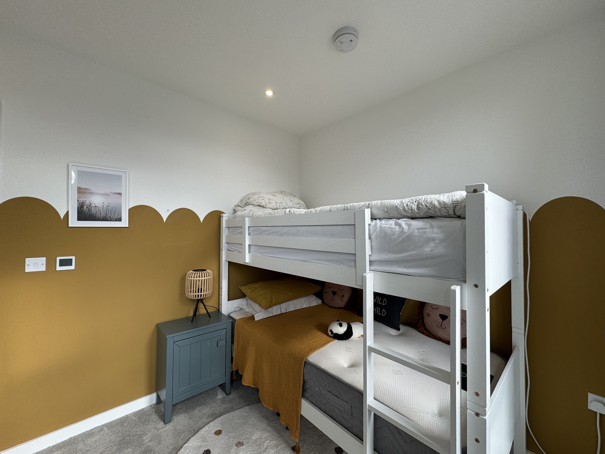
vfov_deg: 85.7
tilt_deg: +1.6
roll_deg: -0.6
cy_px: 227
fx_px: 245
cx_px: 302
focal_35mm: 14
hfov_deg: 102.1
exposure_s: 1/190
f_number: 2.2
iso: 40
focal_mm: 2.22
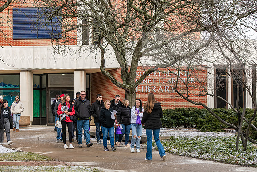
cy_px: 86
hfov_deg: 21.5
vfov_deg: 14.4
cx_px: 128
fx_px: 678
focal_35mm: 95
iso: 320
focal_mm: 95
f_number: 5.6
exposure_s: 1/500
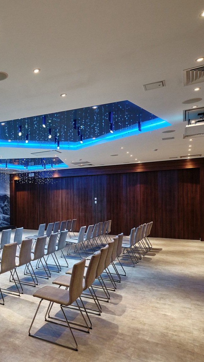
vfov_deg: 71.9
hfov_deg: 35.4
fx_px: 250
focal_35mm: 26
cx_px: -38
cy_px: 183
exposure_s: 1/9
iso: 640
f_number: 5.6
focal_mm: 10
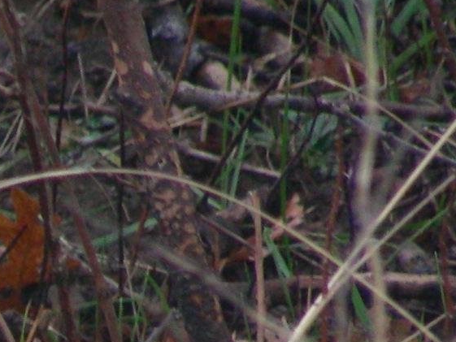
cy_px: 465
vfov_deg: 1.3
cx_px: -220
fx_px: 14862
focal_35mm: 1128
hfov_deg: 1.8
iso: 200
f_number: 3.5
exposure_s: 1/125
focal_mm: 51.6
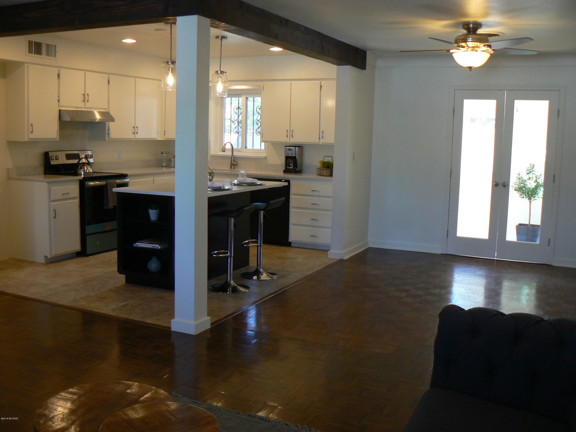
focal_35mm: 36
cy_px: 216
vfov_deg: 39.7
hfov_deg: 51.4
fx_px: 599
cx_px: 288
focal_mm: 6
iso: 100
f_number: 2.8
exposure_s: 1/30
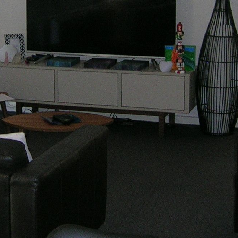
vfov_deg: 17.9
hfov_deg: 18.0
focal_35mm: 96
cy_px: 41
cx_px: 60
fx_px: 747
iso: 88
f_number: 2.8
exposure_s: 1/60.1
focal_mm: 5.4
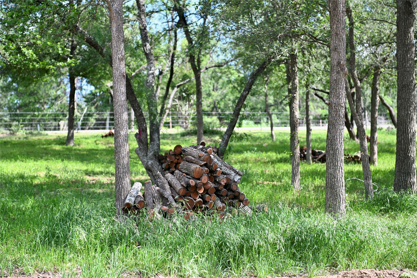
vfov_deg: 19.5
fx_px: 811
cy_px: 139
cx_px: 208
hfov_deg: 28.8
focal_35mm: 70
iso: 320
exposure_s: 1/1000
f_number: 3.2
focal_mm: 70
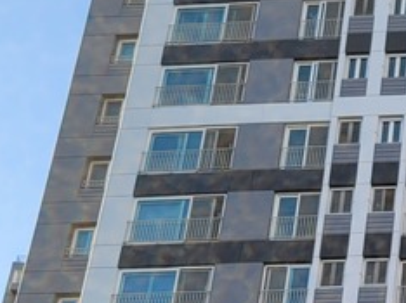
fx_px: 1254
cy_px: 367
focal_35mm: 107
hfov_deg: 16.8
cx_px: 602
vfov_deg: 13.4
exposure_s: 1/286
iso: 20
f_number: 1.8
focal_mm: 7
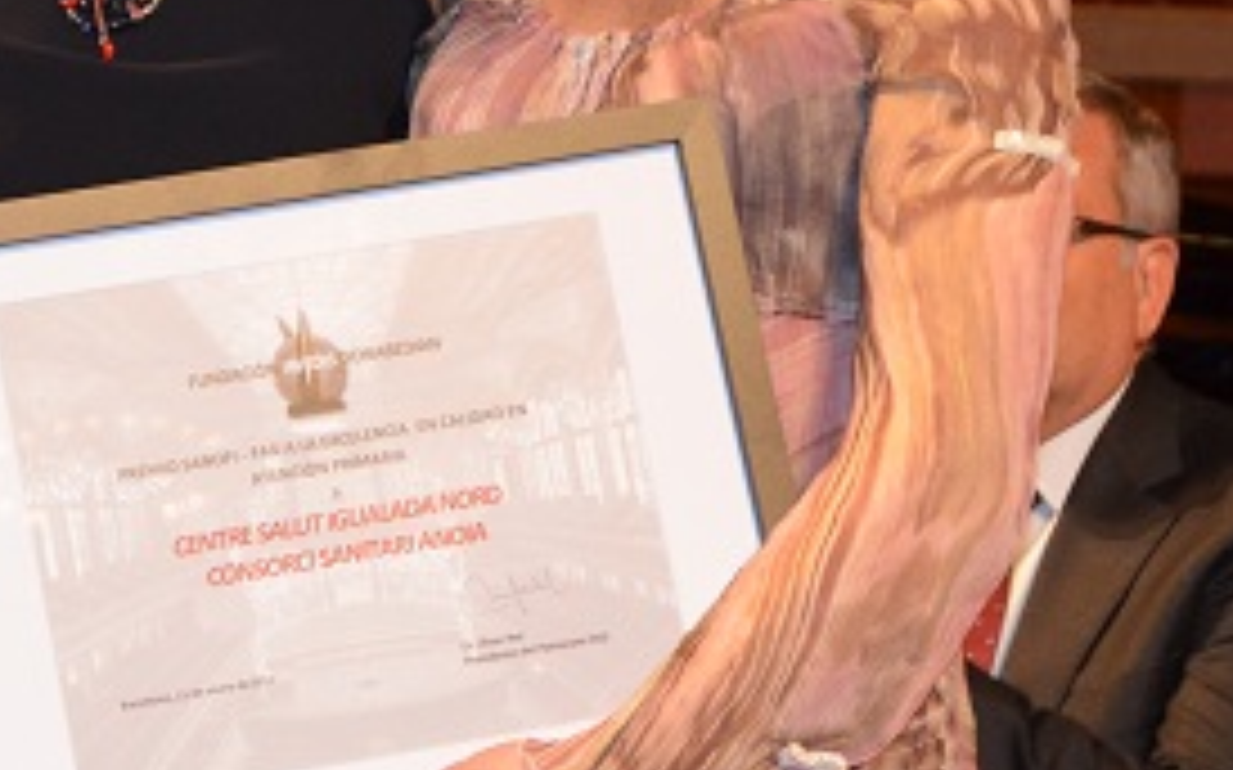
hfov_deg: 11.7
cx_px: 274
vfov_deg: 7.3
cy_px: 110
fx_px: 5979
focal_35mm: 178
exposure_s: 1/60
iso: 1400
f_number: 4.5
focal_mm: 40
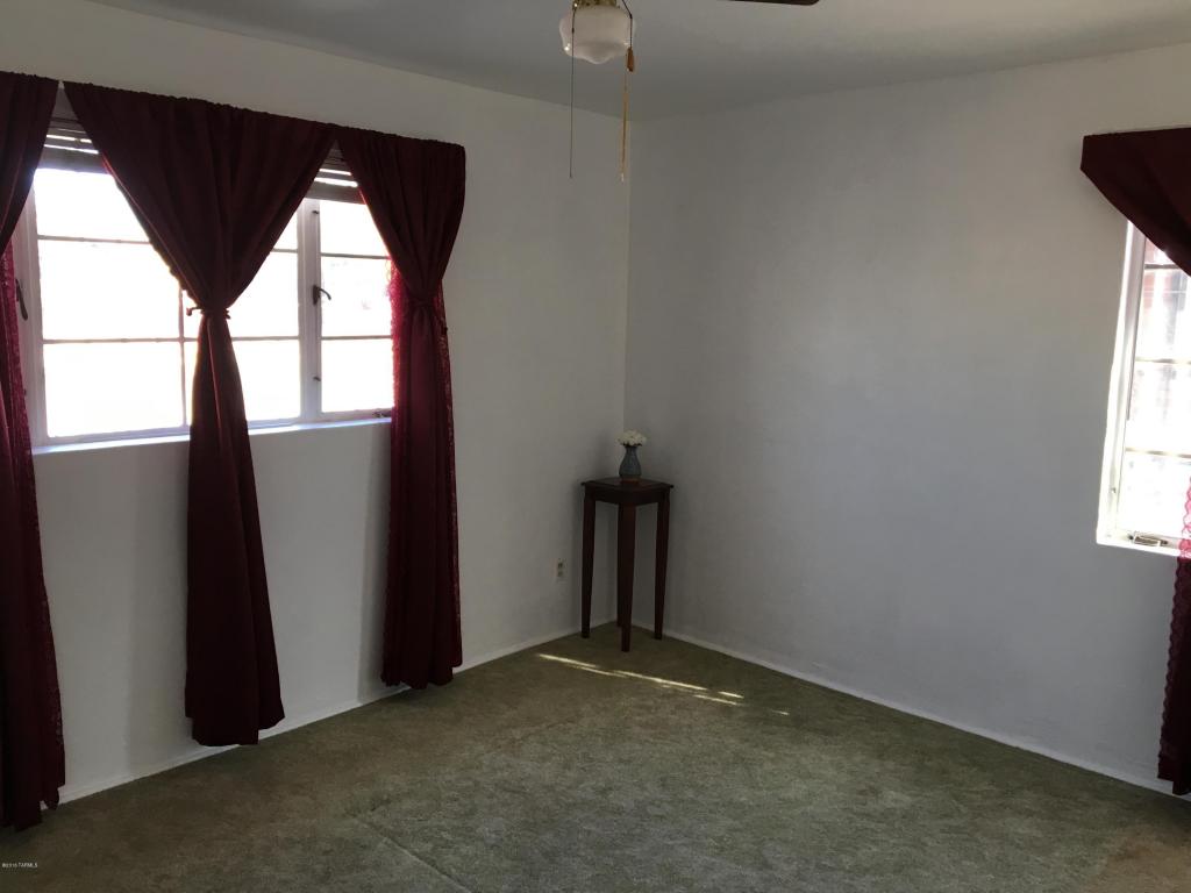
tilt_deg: -6.4
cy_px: 446
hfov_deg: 61.7
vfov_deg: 48.2
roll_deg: -1.8
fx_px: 998
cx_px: 596
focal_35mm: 29
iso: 32
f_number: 2.2
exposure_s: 1/30
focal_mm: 4.15
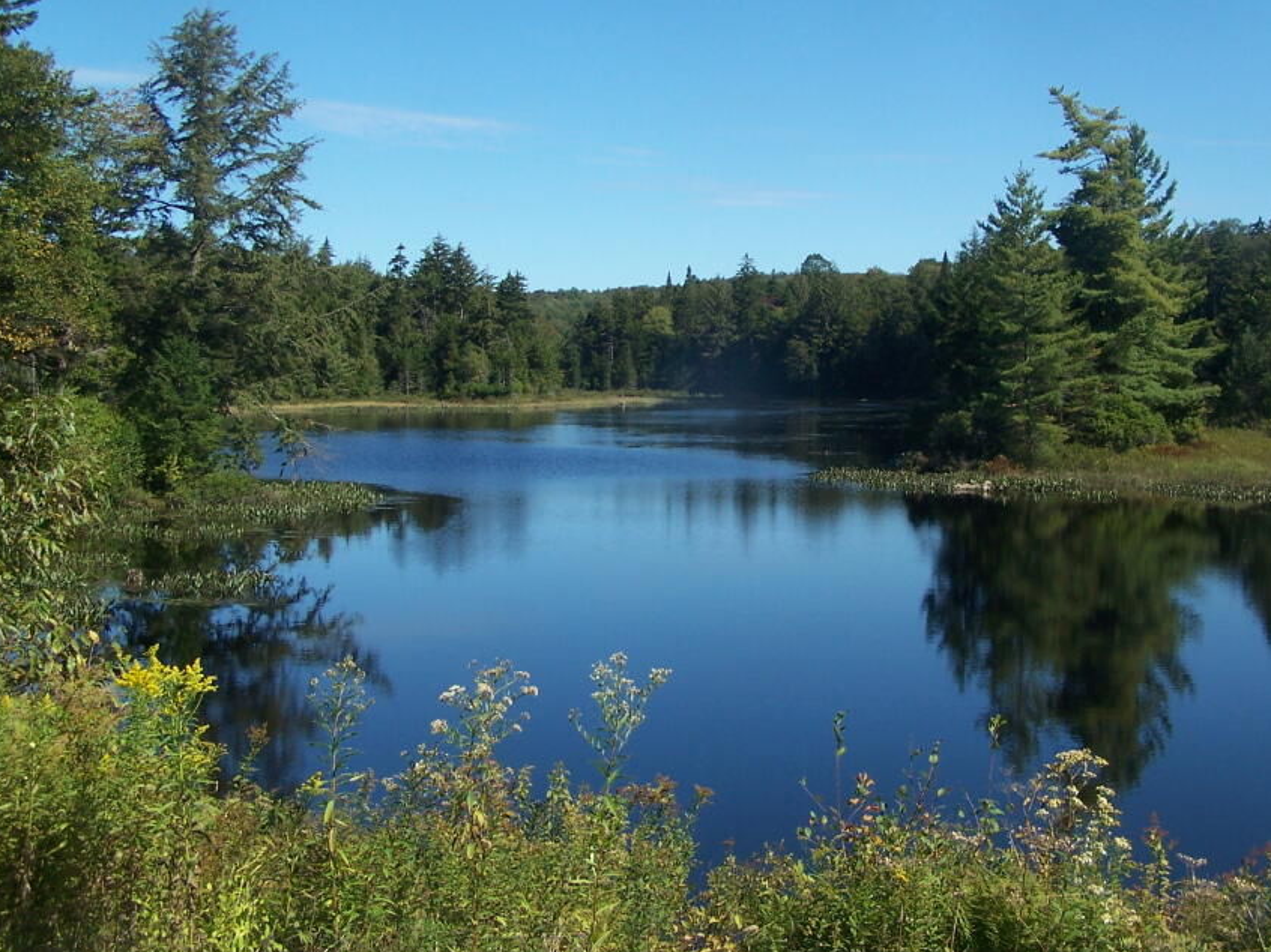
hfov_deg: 41.1
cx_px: 736
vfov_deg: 31.4
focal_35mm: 46
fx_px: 1689
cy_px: 383
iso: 80
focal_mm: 6.3
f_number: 4
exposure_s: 1/640
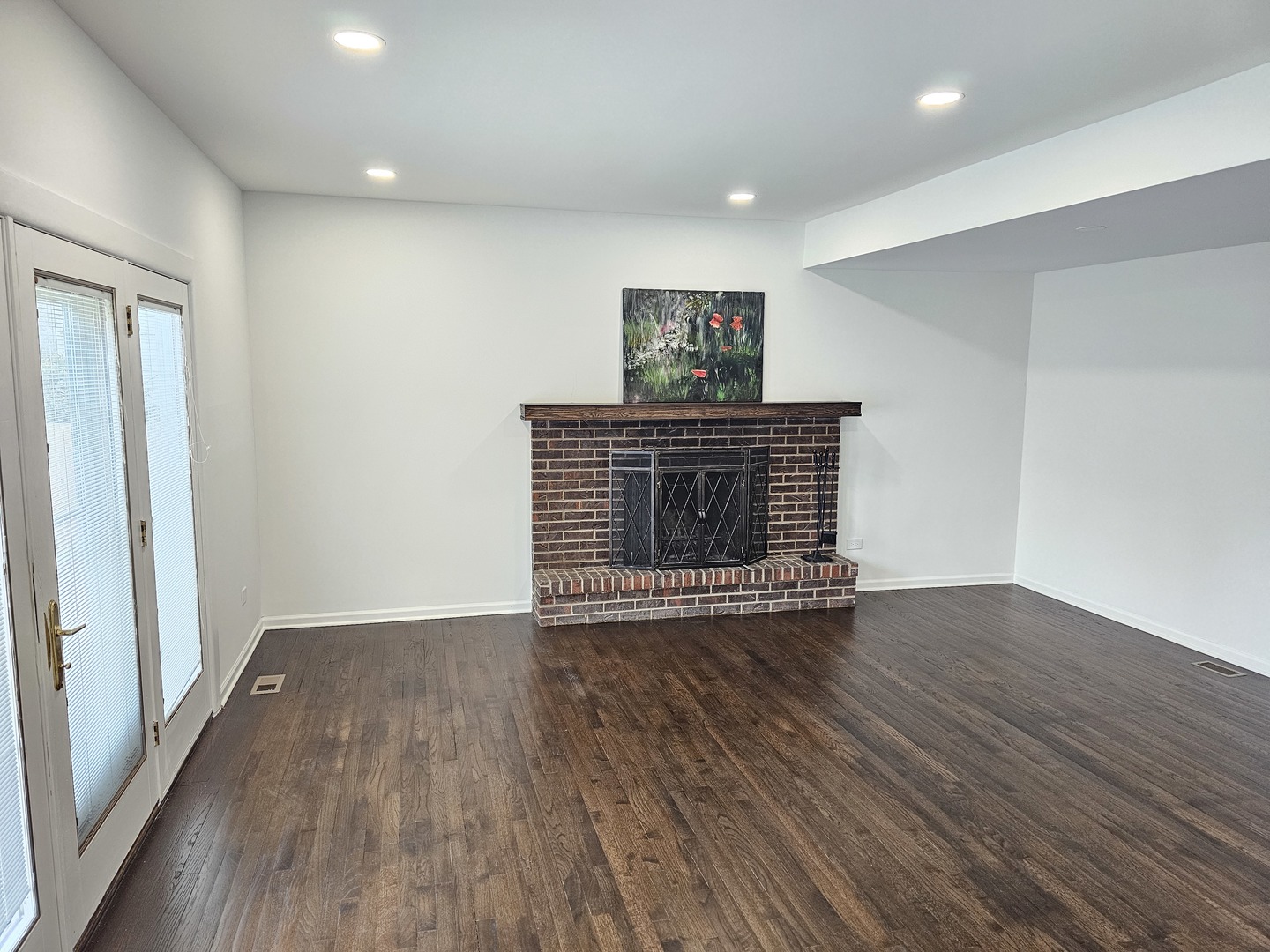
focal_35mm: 23
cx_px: 635
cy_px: 476
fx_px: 844
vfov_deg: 58.9
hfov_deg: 73.9
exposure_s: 1/120
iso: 400
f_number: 1.7
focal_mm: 6.3
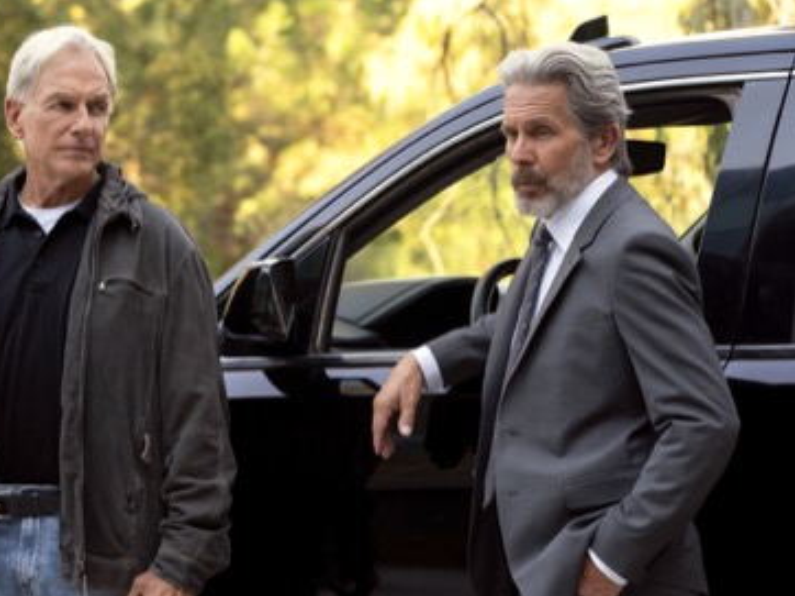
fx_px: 5669
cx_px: 272
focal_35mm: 247
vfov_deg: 6.0
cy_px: 346
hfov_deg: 8.0
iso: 1000
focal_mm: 186
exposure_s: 1/200
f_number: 8
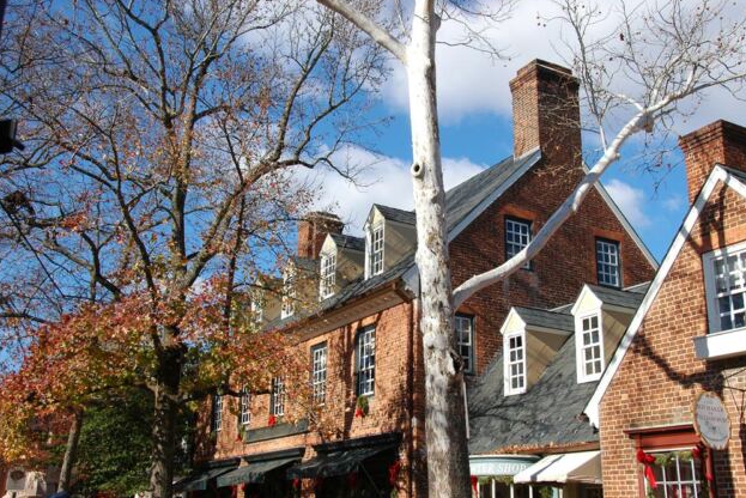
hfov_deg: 48.4
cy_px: 246
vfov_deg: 33.4
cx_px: 375
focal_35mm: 40
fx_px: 829
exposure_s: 1/320
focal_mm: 26
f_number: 10
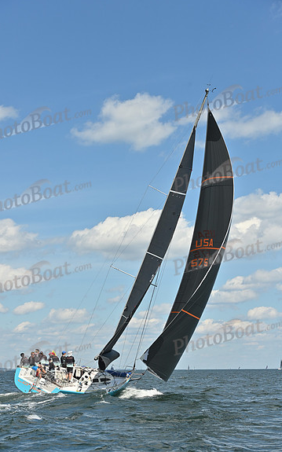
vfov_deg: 28.6
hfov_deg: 18.1
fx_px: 886
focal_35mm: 72
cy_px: 226
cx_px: 132
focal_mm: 70
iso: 250
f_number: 7.1
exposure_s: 1/1600
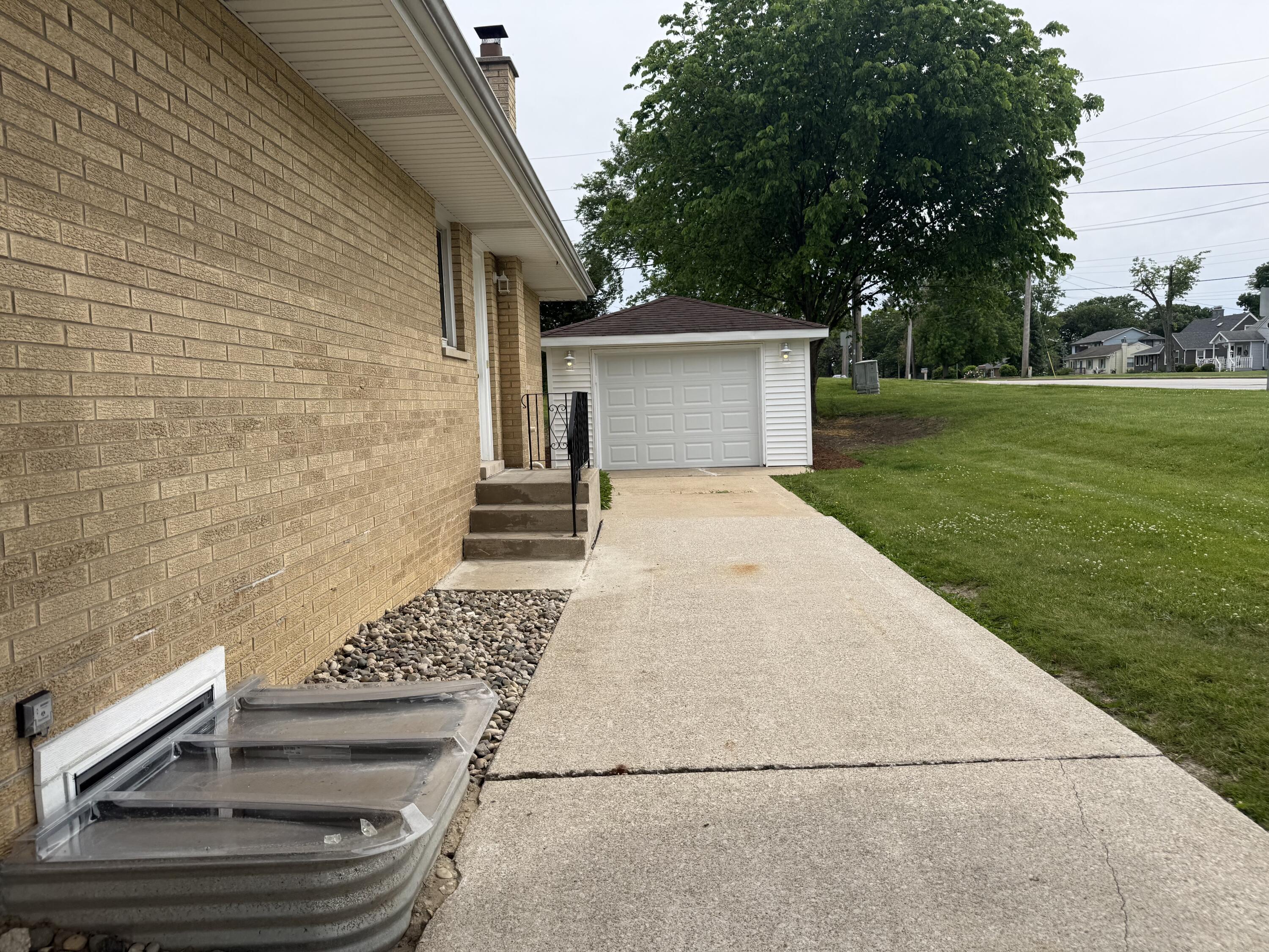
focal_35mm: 24
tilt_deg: -5.4
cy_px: 476
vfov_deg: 56.8
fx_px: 880
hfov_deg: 71.6
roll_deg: +1.7
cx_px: 634
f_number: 1.78
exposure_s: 1/3759
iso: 80
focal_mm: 6.76
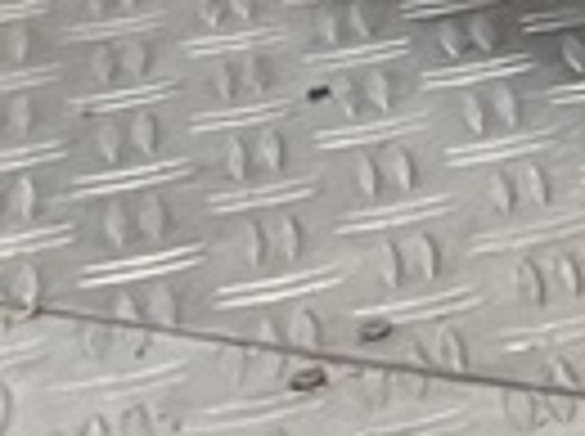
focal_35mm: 225
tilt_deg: -14.1
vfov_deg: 6.2
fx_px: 3795
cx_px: 1904
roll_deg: +2.2
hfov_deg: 7.5
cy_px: -710
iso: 32
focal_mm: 3
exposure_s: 1/120
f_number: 1.8
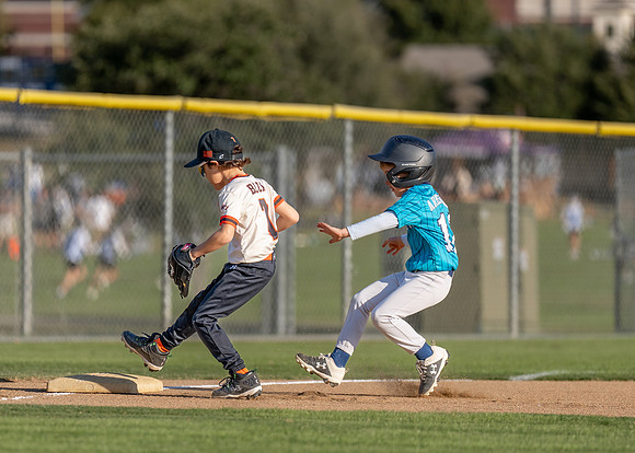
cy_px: 243
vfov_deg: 3.8
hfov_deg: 5.3
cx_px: 257
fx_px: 6835
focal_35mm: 379
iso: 100
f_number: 2.8
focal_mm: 200
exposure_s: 1/1600
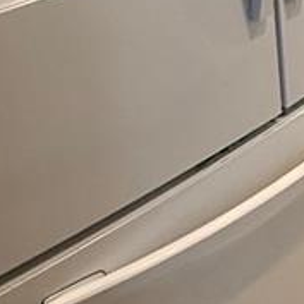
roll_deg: -0.2
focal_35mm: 84
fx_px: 835
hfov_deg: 17.6
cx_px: 507
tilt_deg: -14.4
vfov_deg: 18.1
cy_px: -170
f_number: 2.2
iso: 320
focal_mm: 2.22
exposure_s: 1/120
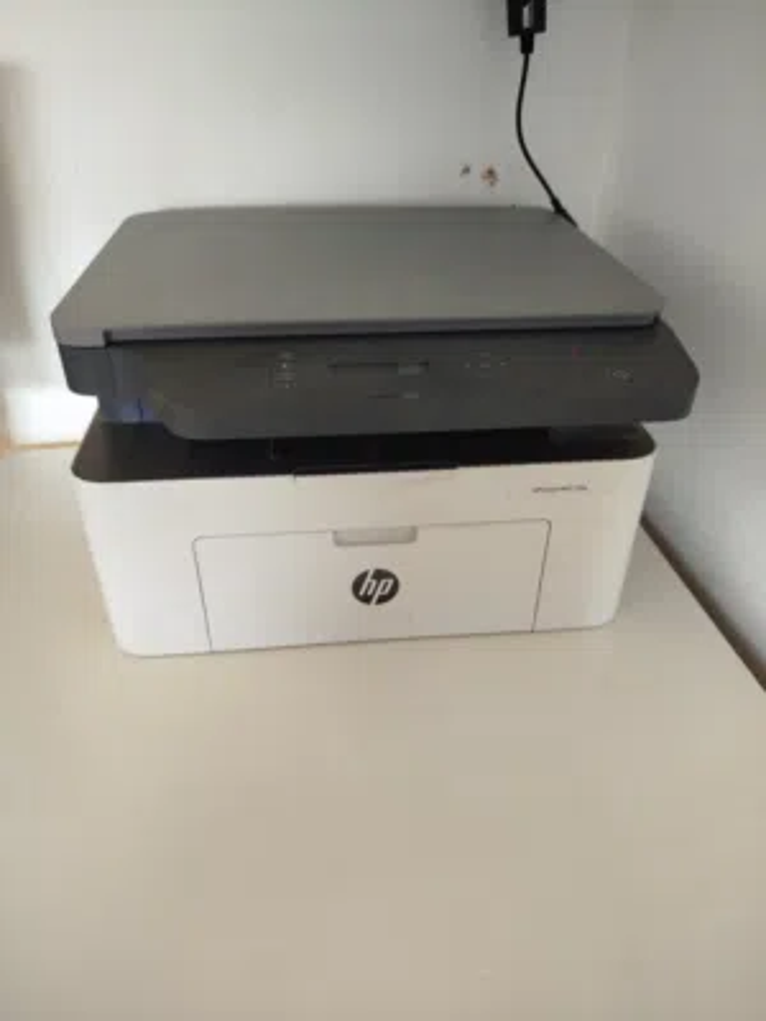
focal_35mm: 24
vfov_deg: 71.6
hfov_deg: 56.8
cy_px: 510
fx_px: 708
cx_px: 383
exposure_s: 1/50
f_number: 1.7
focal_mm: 5.31
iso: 200
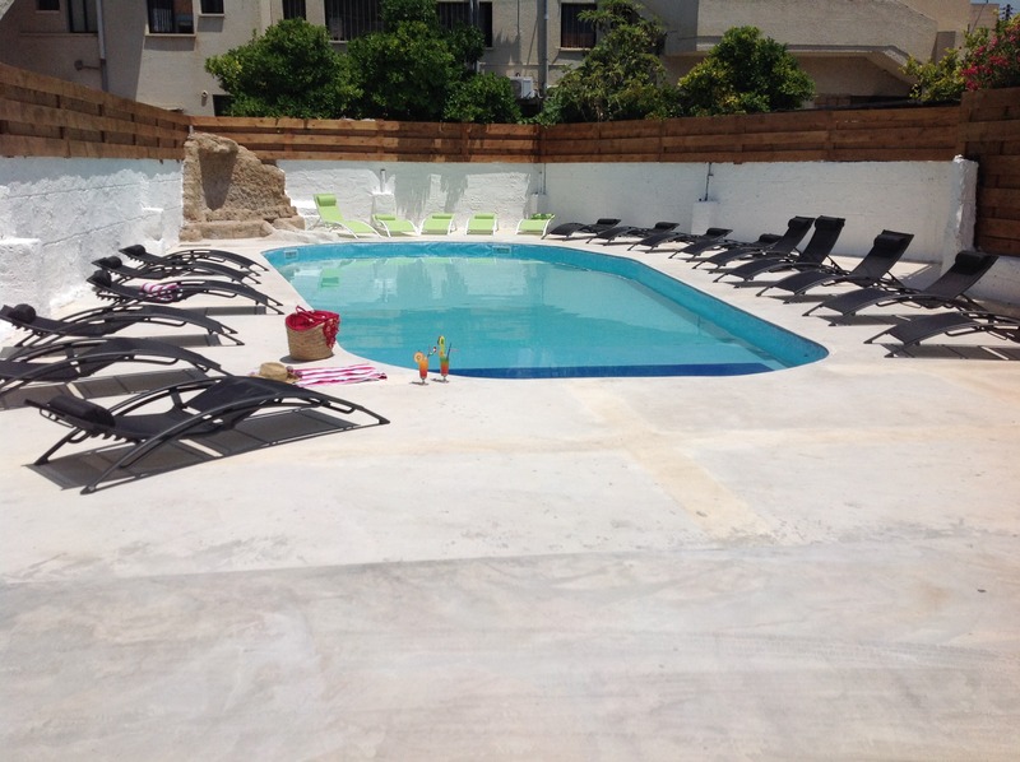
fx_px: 1030
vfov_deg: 40.6
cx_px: 510
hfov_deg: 52.7
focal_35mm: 35
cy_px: 381
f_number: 2.4
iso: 50
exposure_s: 1/6061
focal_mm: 4.28
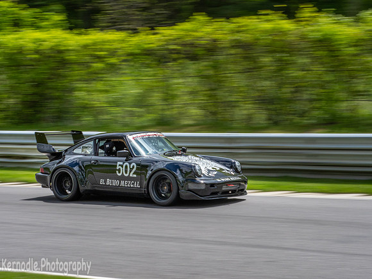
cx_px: 186
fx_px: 1182
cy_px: 140
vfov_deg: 13.5
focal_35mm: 110
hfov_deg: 17.9
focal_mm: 55
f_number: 22
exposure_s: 1/125
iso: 320
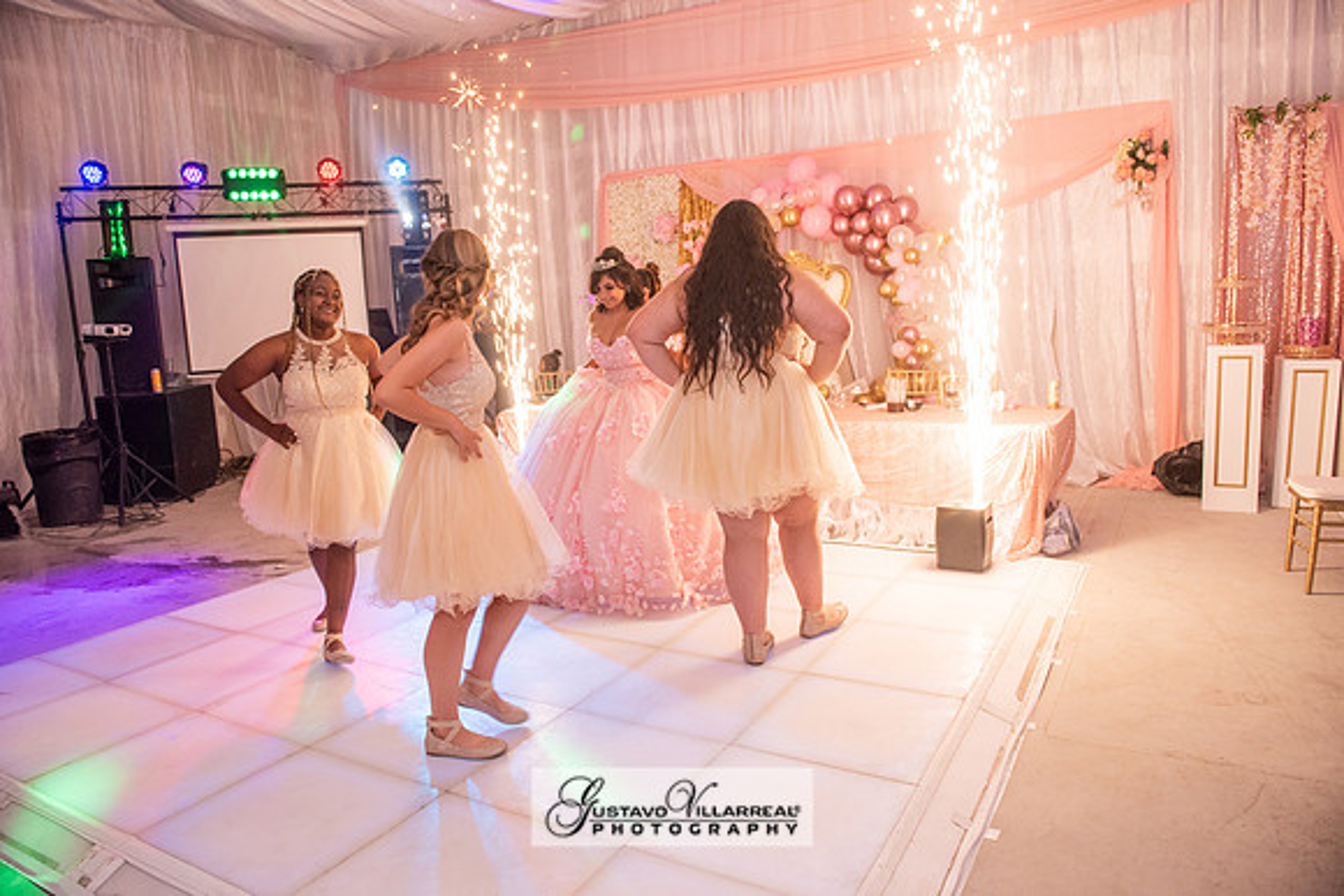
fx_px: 896
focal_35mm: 24
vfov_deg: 53.2
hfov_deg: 73.7
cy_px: 448
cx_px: 672
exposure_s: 1/160
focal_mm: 24
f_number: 4
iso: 1250
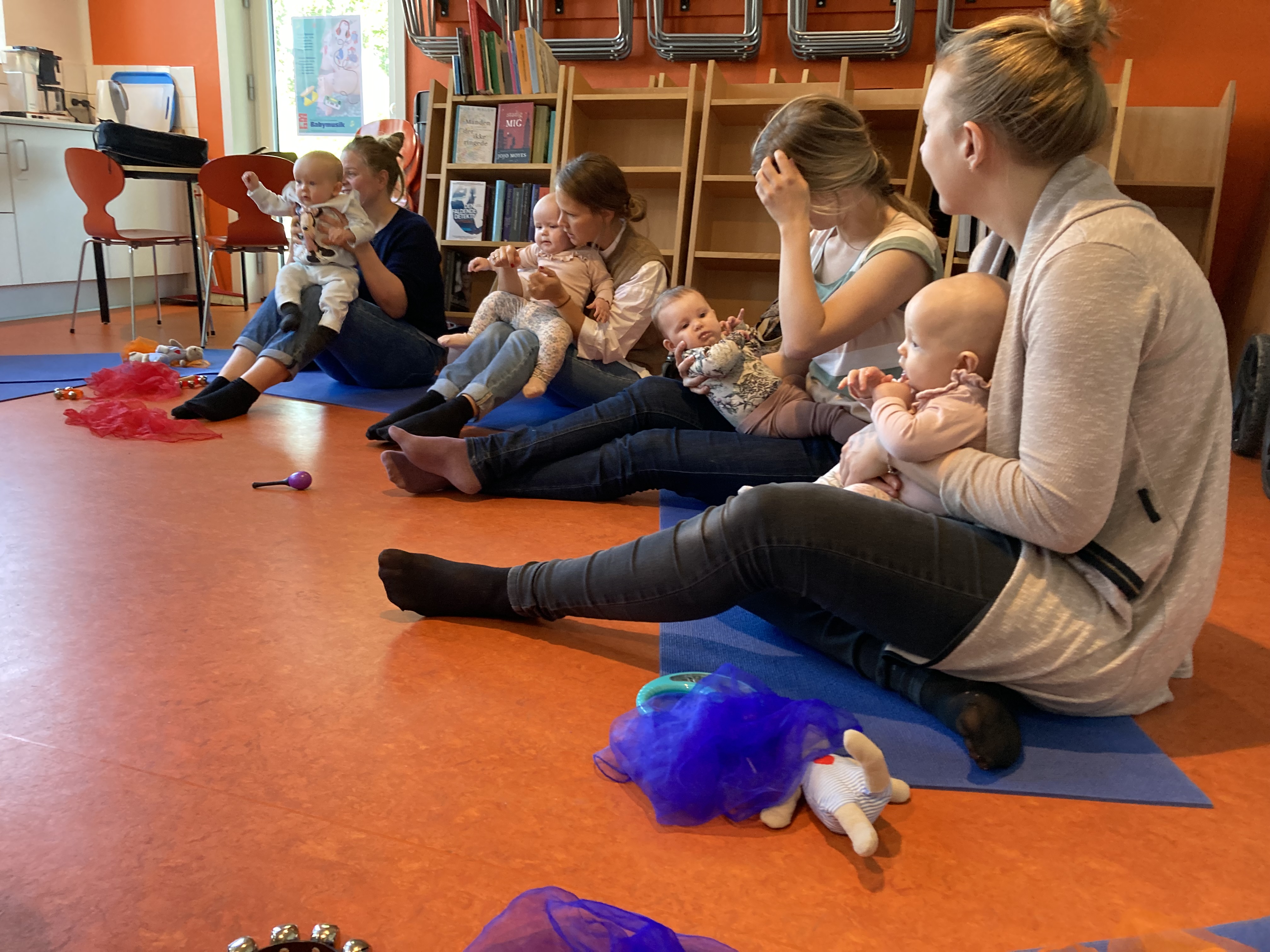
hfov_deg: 63.4
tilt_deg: -14.8
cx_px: 635
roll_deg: -2.0
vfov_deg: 49.7
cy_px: 476
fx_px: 1027
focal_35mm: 28
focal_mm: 3.99
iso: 250
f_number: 1.8
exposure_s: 1/50
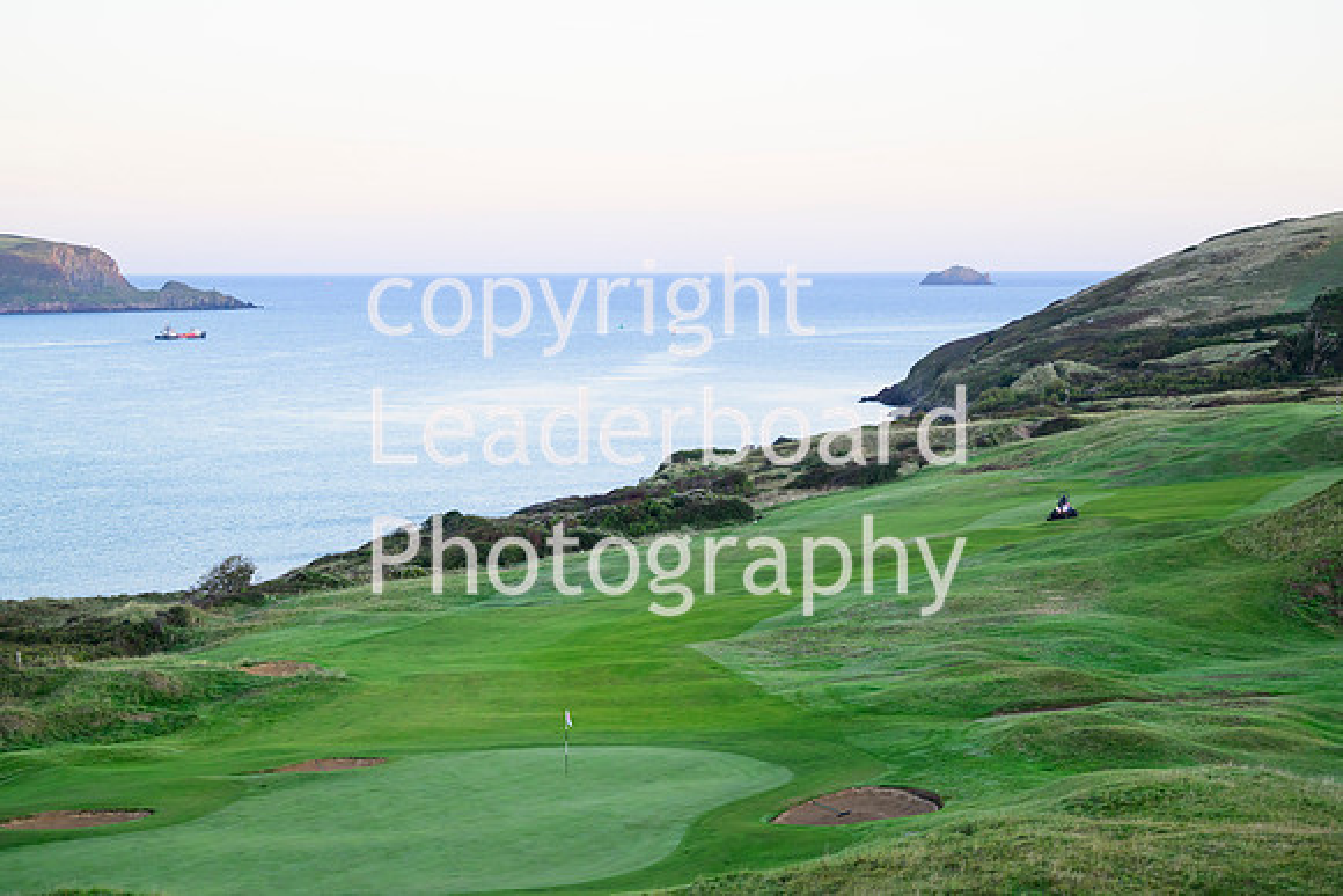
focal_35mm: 74
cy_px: 448
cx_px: 672
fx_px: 2756
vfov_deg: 18.5
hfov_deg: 27.4
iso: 1250
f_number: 3.2
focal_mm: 70
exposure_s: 1/640
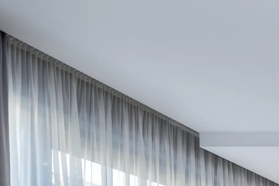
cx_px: 528
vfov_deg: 19.8
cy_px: 311
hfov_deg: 20.8
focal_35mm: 55
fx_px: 426
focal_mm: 14
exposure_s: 1/50
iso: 250
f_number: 4.5
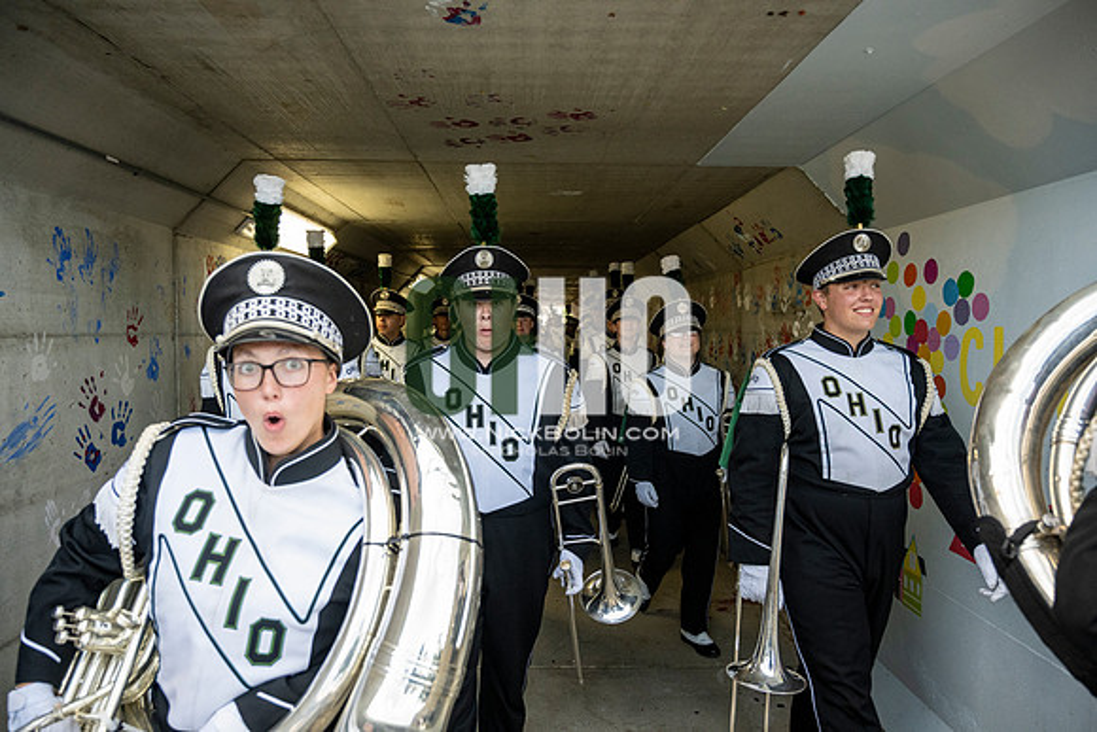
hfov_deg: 73.7
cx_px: 548
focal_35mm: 24
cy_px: 366
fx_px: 731
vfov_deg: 53.2
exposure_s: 1/800
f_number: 4
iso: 1600
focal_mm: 24
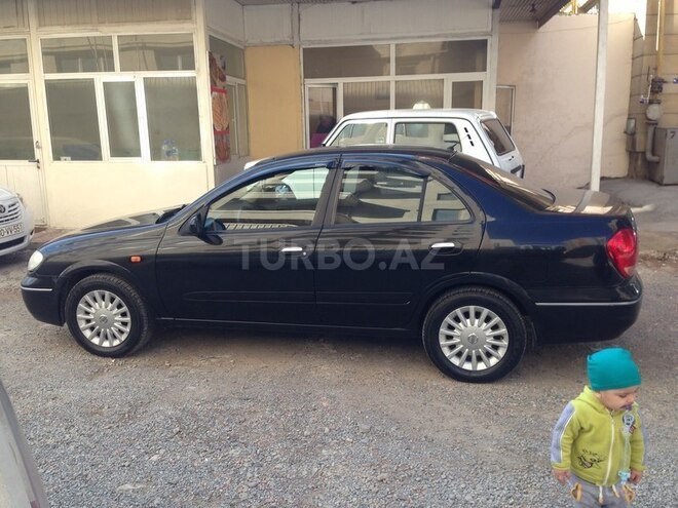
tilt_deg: -8.6
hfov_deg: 55.4
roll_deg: +1.2
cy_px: 254
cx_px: 339
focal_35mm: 33
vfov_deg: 42.9
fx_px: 646
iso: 50
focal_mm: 4.12
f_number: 2.4
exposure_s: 1/254
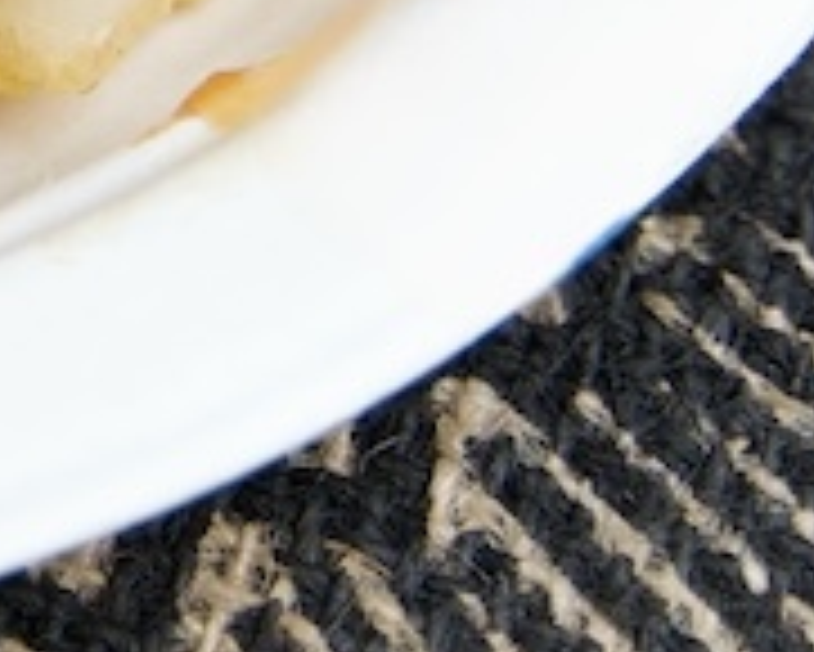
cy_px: -558
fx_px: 5399
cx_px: -585
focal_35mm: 224
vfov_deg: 6.7
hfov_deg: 8.3
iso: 400
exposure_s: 1/400
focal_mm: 36
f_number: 3.2
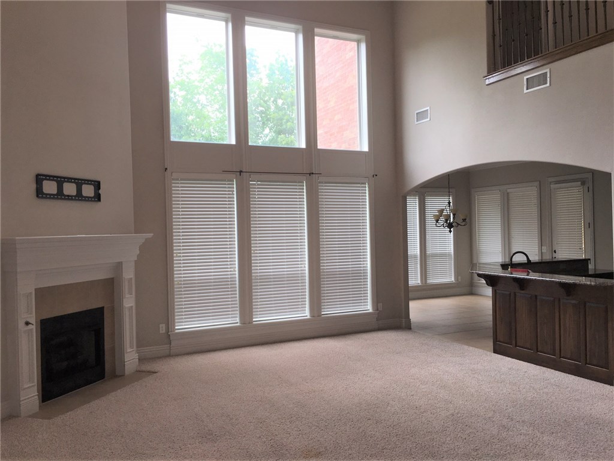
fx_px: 514
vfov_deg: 48.2
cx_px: 307
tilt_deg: +0.3
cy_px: 230
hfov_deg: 61.7
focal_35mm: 29
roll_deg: +1.5
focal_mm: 4.15
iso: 25
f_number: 2.2
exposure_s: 1/60
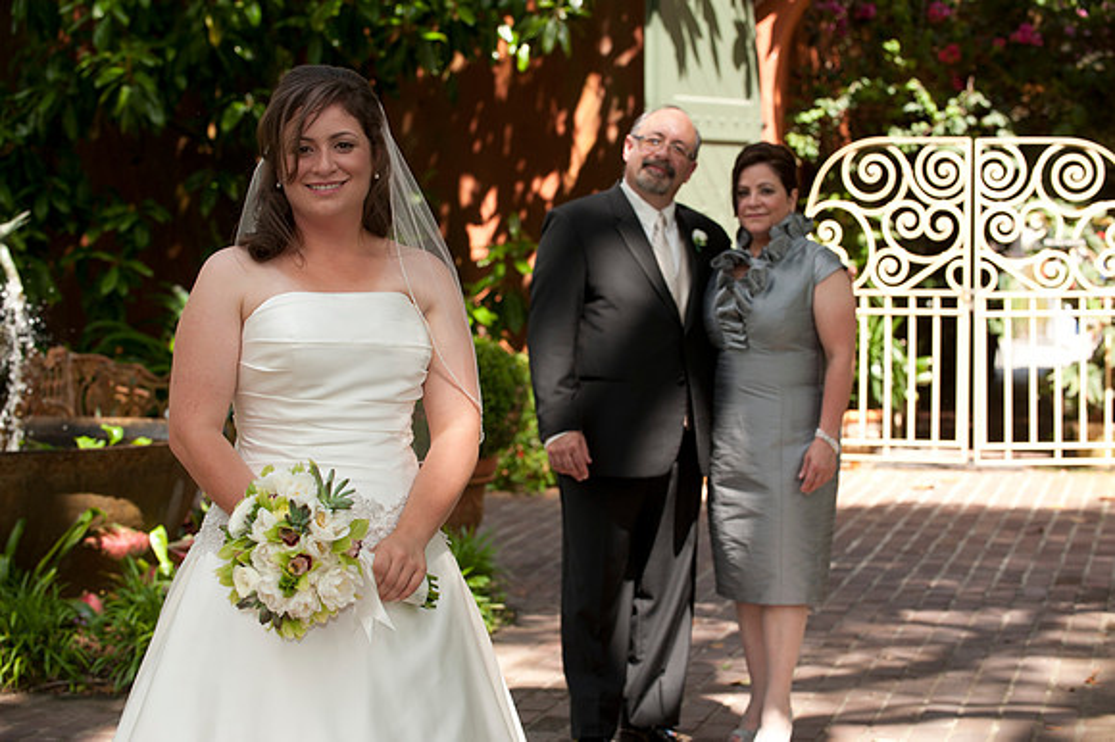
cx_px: 558
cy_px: 371
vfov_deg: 15.9
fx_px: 2662
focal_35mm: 86
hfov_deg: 23.7
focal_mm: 86
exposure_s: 1/250
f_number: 5
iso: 320
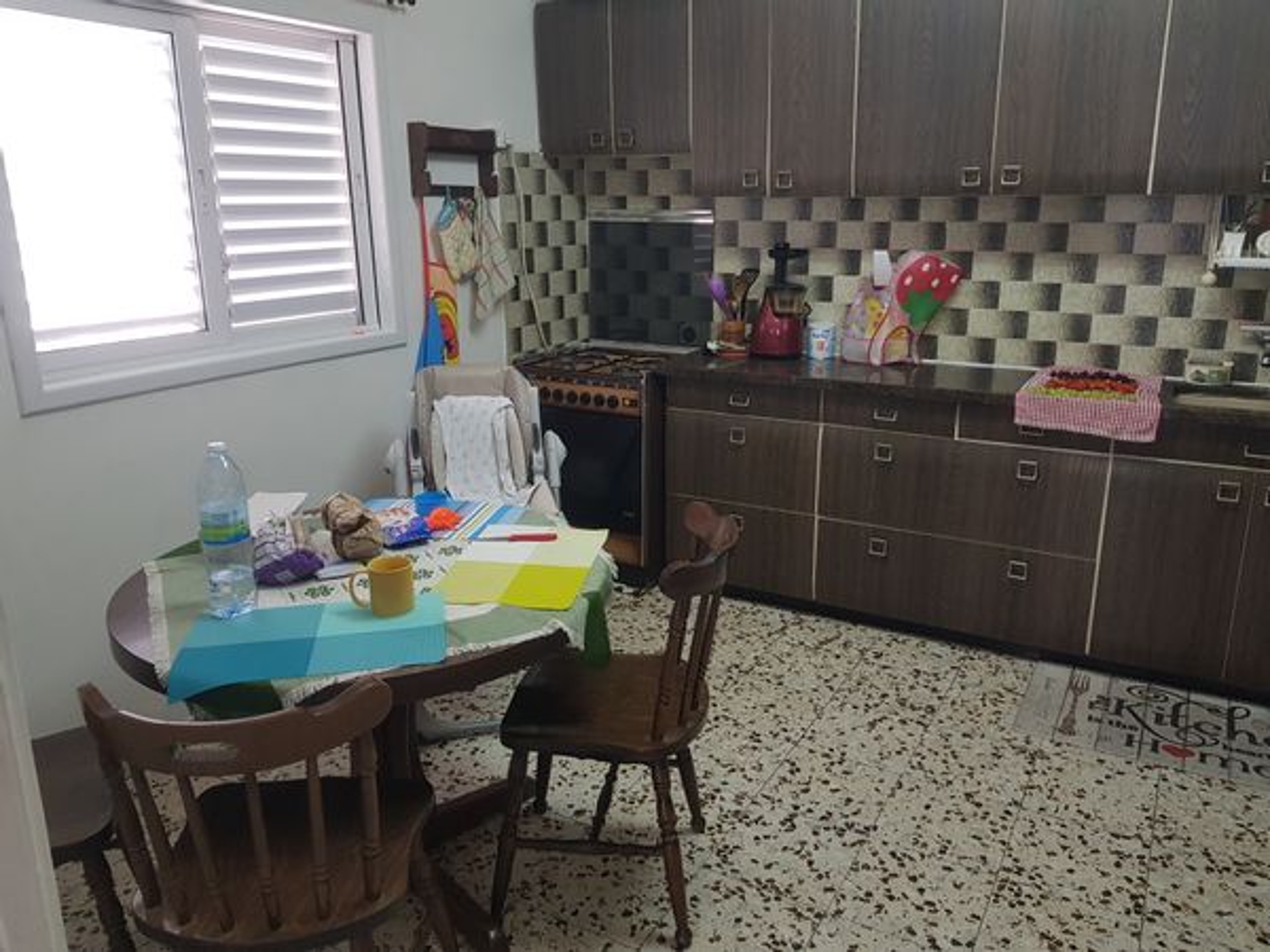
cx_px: 635
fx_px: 954
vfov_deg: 53.1
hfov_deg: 67.3
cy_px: 476
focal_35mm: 26
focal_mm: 4.2
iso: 100
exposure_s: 1/50
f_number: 1.7
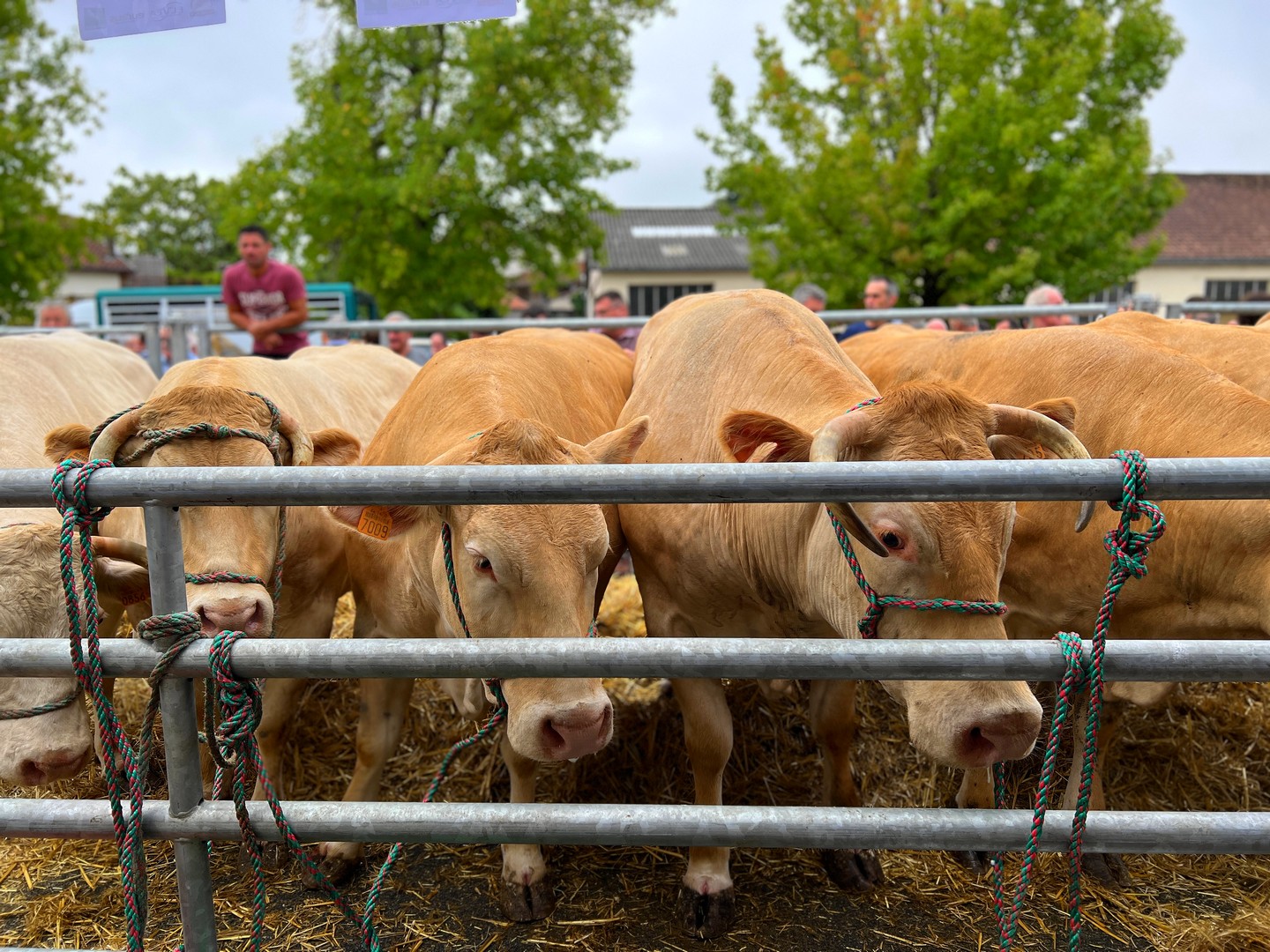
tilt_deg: -9.1
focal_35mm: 26
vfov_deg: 53.1
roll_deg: +0.3
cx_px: 635
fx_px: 954
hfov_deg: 67.3
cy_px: 476
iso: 50
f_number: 1.5
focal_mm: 5.7
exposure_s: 1/1009
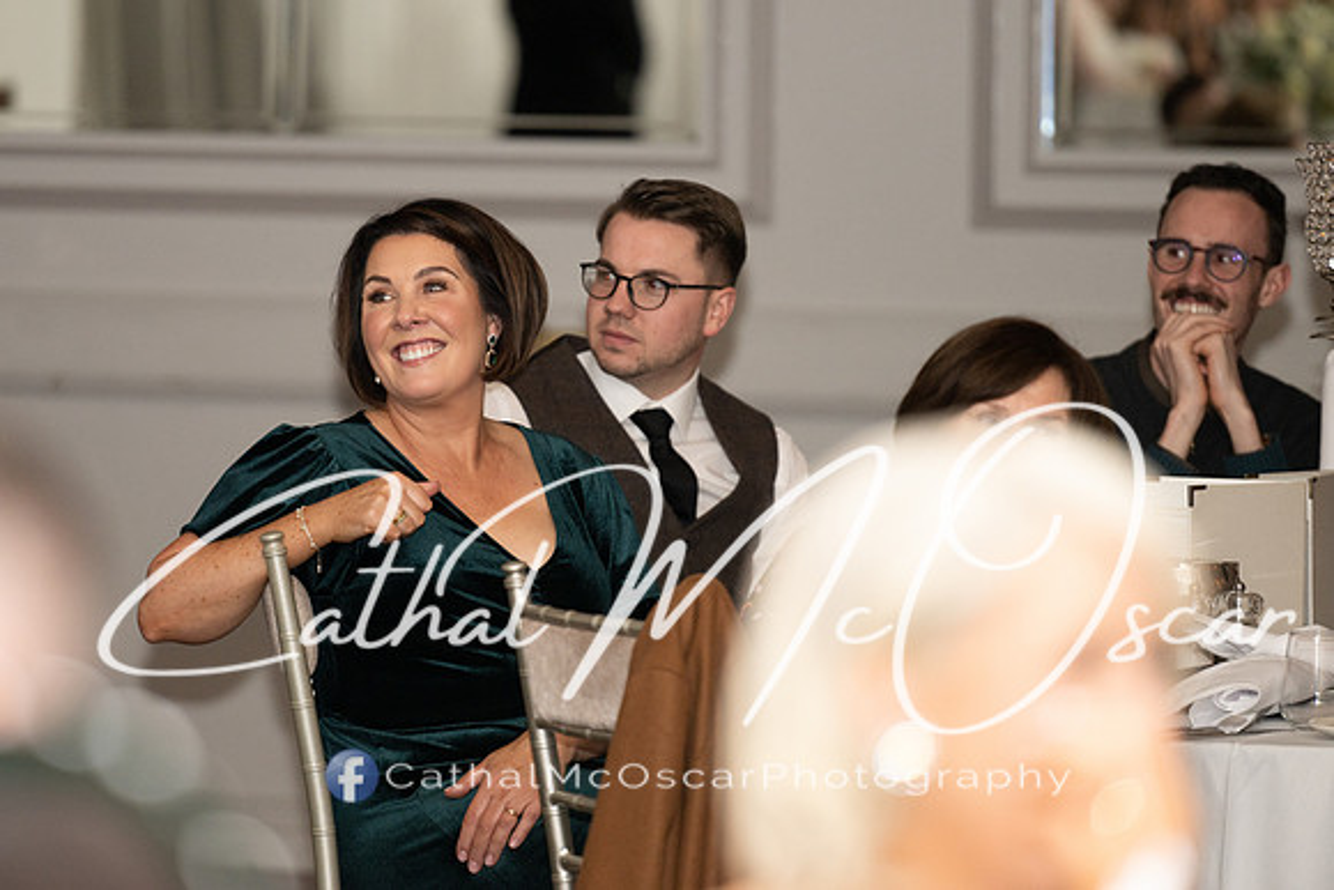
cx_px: 538
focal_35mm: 250
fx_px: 9259
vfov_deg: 5.5
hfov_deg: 8.2
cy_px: 348
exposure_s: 1/160
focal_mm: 195
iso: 400
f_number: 2.8
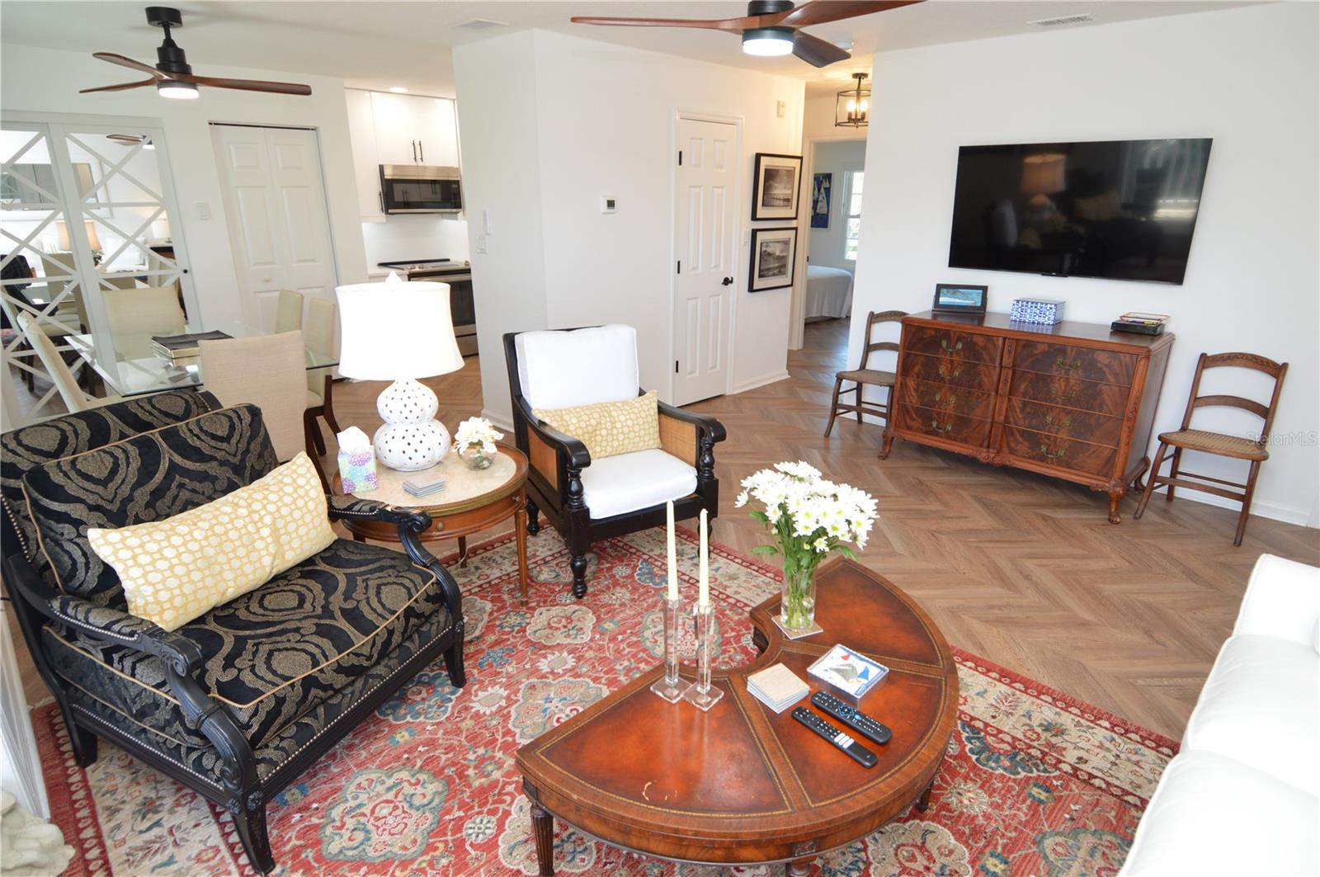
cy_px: 438
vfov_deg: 67.3
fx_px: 659
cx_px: 660
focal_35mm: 18
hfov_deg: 90.1
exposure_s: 1/60
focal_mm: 12
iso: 400
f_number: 4
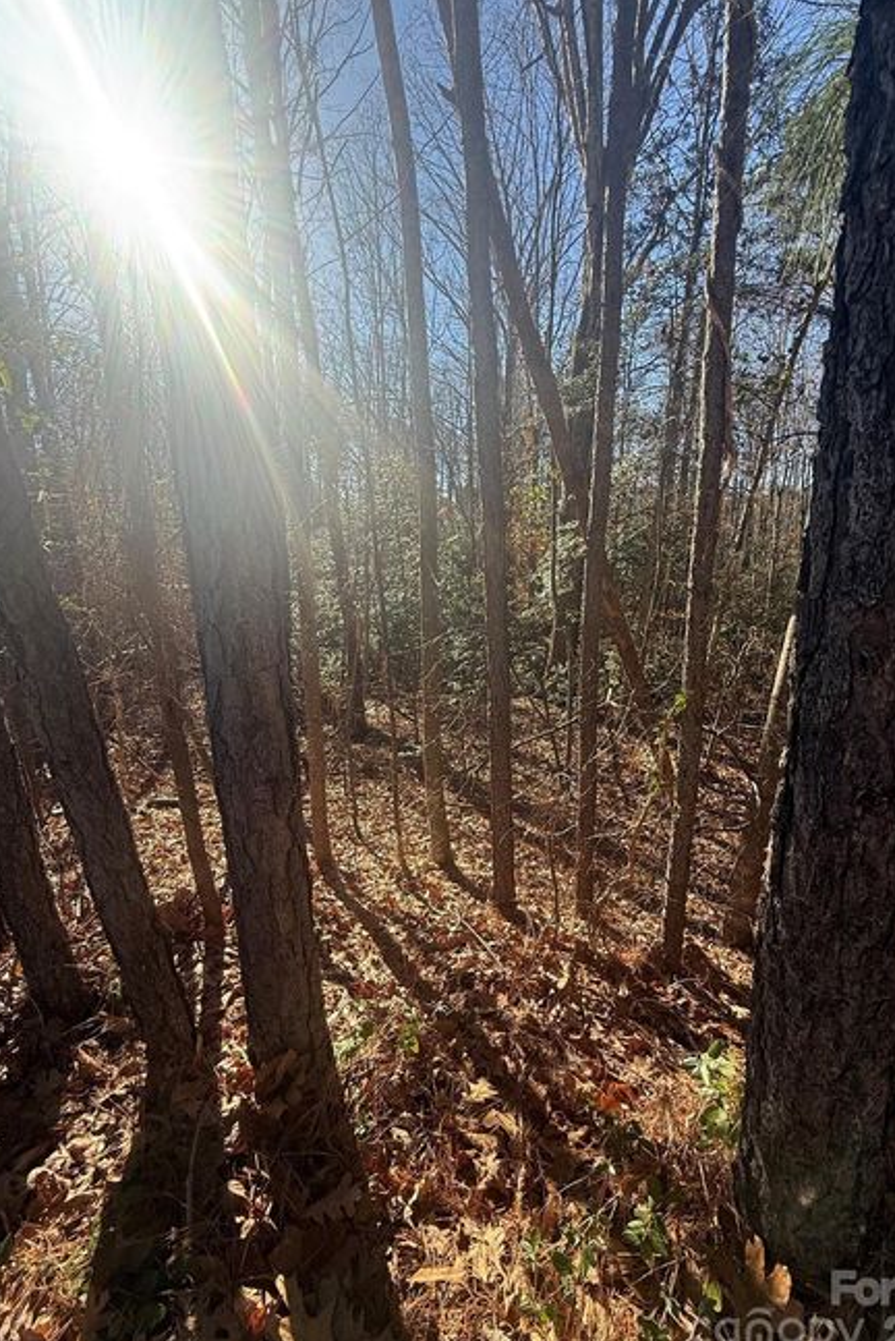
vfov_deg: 100.4
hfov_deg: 77.3
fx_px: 559
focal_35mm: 15
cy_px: 679
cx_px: 474
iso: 64
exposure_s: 1/638
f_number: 2.2
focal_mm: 2.22
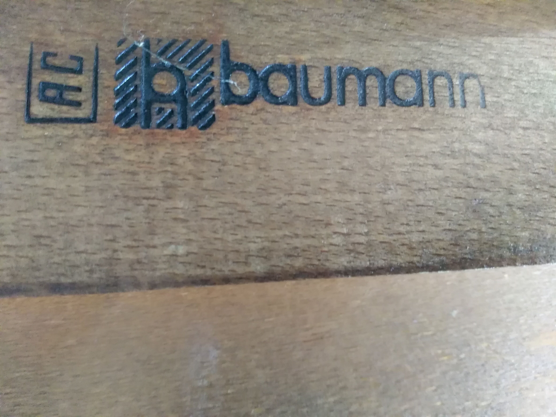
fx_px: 418
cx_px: 278
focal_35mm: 26
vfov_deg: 53.1
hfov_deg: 67.3
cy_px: 208
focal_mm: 3.54
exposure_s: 1/15
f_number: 2
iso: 1333
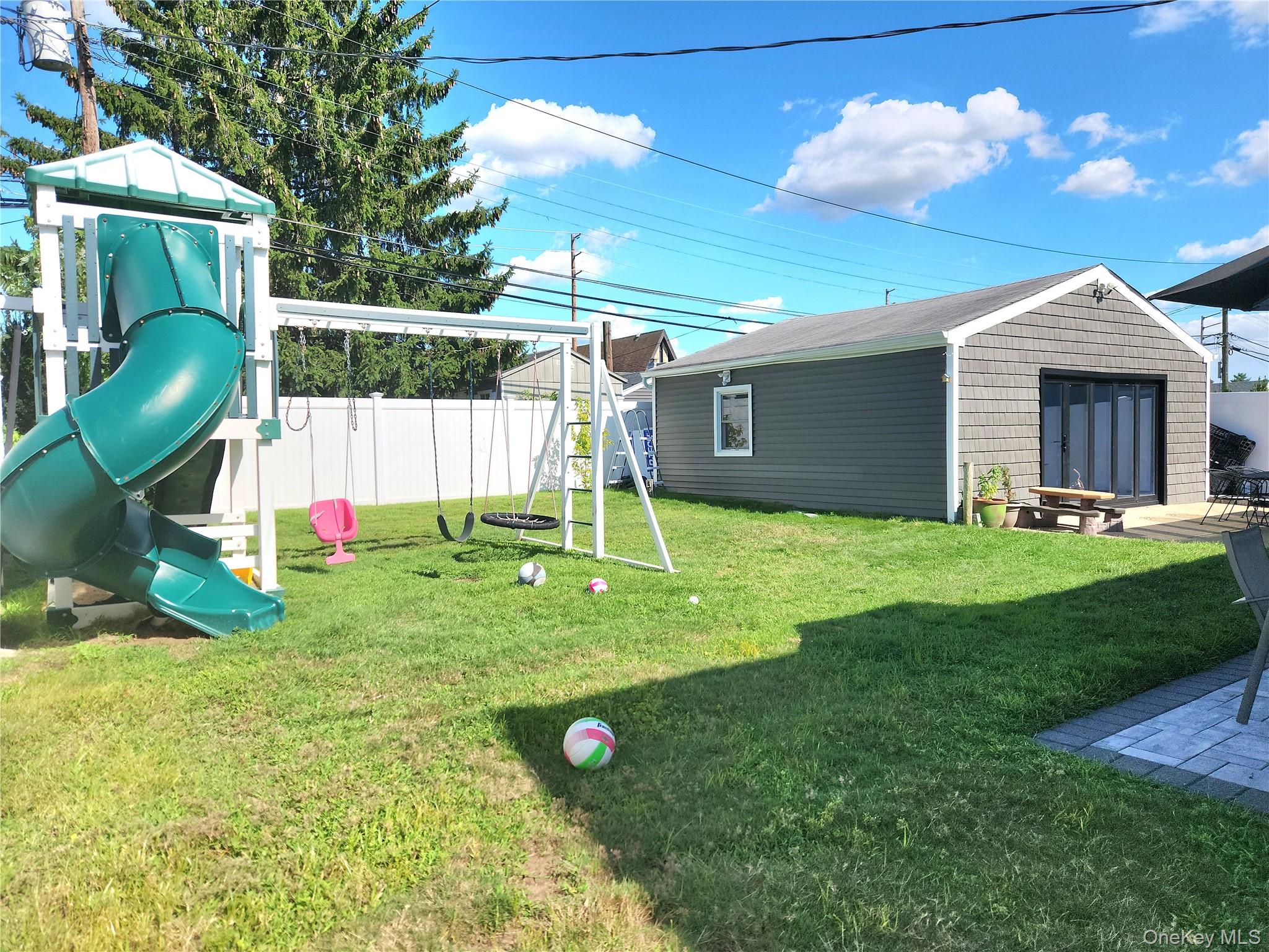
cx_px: 634
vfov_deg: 58.9
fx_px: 843
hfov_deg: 73.9
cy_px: 476
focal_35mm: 23
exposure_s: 1/2500
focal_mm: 5.4
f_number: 1.8
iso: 20
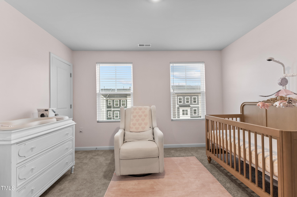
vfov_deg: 77.2
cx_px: 148
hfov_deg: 100.4
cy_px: 98
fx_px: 124
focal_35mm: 15
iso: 400
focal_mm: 15
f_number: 7.1
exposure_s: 1/5
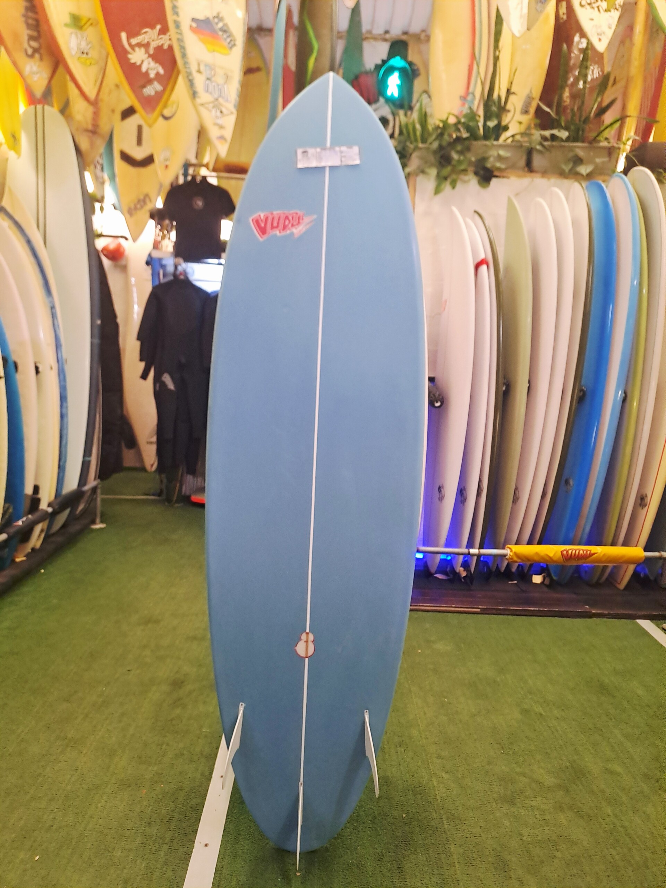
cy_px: 444
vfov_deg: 69.4
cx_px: 333
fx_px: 641
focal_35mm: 25
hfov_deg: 54.9
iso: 320
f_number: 1.8
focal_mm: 4.65
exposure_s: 1/50
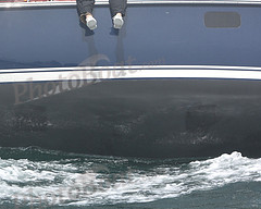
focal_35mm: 159
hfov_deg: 11.9
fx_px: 1228
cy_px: 35
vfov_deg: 9.7
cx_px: -44
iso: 320
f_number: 10
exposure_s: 1/800
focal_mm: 70
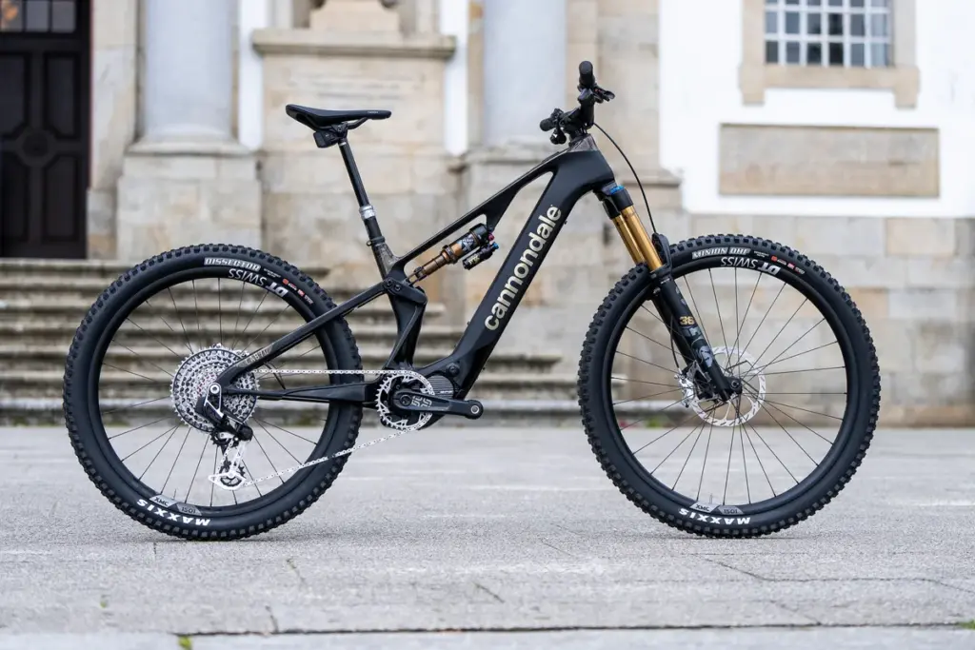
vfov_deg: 17.1
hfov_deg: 25.5
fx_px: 2159
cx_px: 505
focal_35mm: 80
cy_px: 300
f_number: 3.2
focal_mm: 74
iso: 800
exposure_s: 1/500
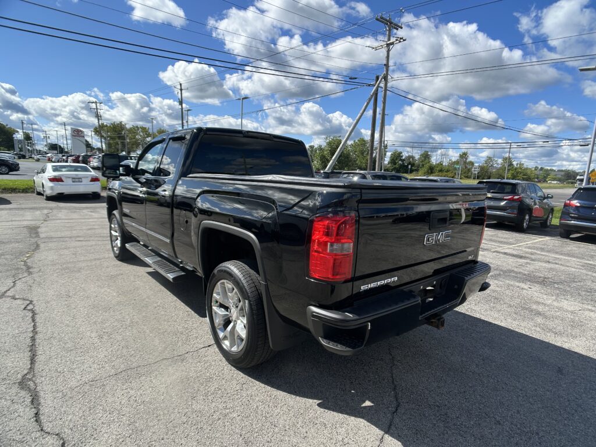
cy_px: 224
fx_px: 448
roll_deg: -2.0
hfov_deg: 67.3
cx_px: 298
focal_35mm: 26
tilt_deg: -10.5
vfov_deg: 53.1
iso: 50
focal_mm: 5.7
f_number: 1.5
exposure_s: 1/3831
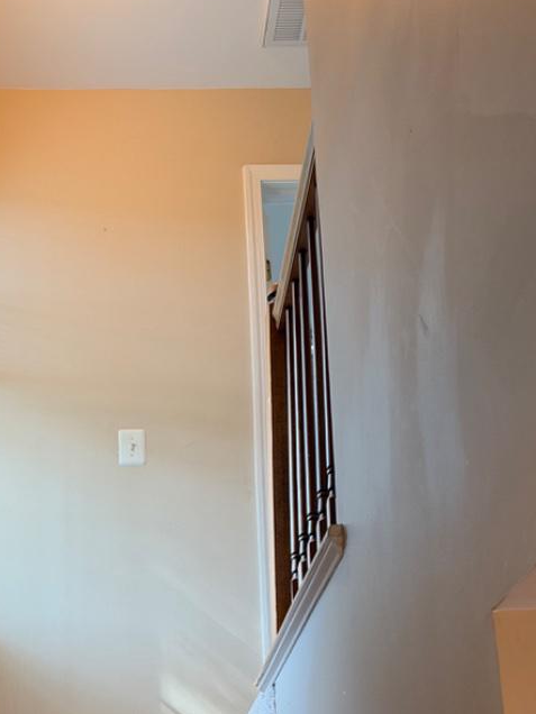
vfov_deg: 31.4
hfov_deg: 24.8
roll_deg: +0.1
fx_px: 1197
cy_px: 665
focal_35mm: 58
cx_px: 96
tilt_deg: +15.1
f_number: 1.8
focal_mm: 6.93
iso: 160
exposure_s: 1/120
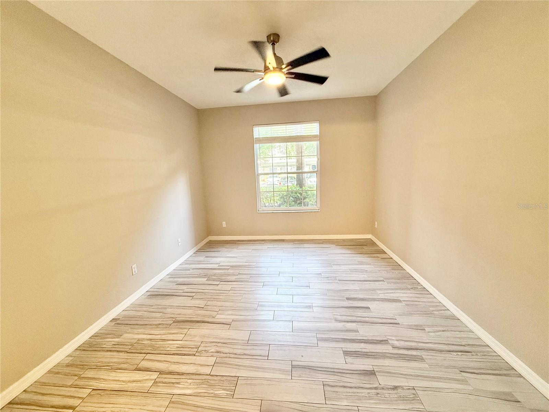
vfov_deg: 85.7
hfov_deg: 102.1
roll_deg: +2.3
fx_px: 222
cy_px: 206
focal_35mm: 14
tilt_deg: -8.8
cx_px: 274
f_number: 2.2
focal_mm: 2.22
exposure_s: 1/120
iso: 250
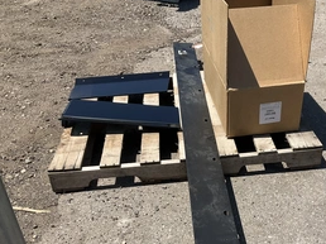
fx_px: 423
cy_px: 182
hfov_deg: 41.7
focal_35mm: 45
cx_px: 212
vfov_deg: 31.6
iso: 25
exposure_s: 1/2227
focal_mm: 3
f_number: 1.8
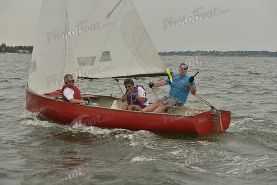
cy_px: 92
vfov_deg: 19.5
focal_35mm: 70
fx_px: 539
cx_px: 138
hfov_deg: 28.8
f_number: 6.3
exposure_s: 1/1250
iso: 400
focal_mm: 70
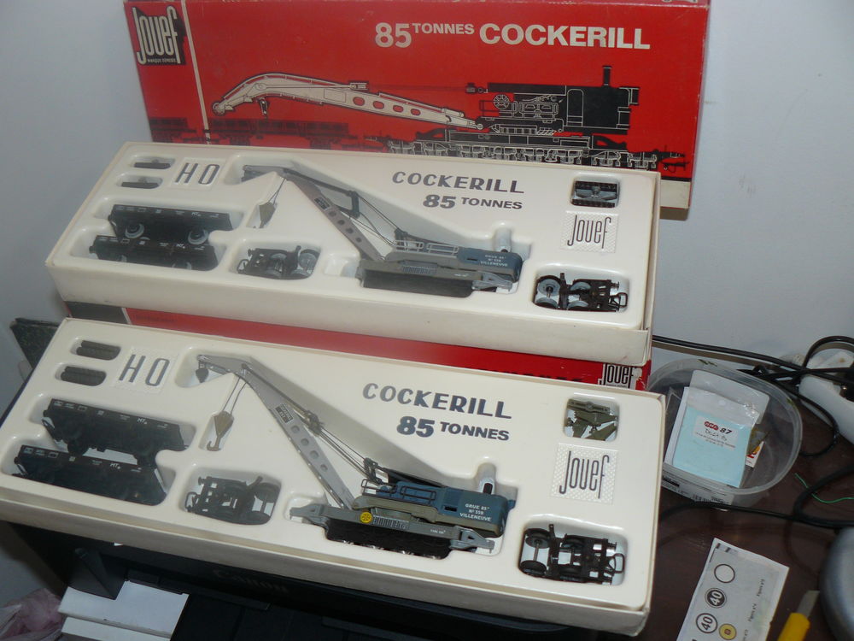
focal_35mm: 36
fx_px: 888
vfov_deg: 39.7
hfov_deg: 51.4
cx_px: 427
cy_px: 320
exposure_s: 1/30
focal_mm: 6
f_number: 2.8
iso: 100
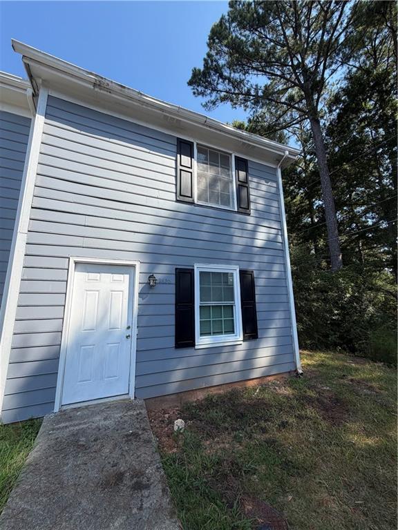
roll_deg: +0.5
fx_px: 215
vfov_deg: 102.1
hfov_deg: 85.7
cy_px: 265
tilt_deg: +11.1
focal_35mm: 14
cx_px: 199
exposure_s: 1/726
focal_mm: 2.22
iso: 40
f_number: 2.2
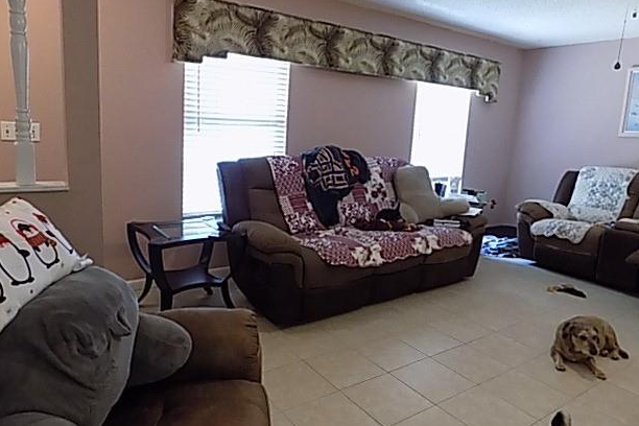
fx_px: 444
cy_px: 206
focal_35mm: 25
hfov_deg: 71.5
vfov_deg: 51.3
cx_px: 315
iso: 400
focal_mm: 4
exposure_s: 1/30
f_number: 3.1
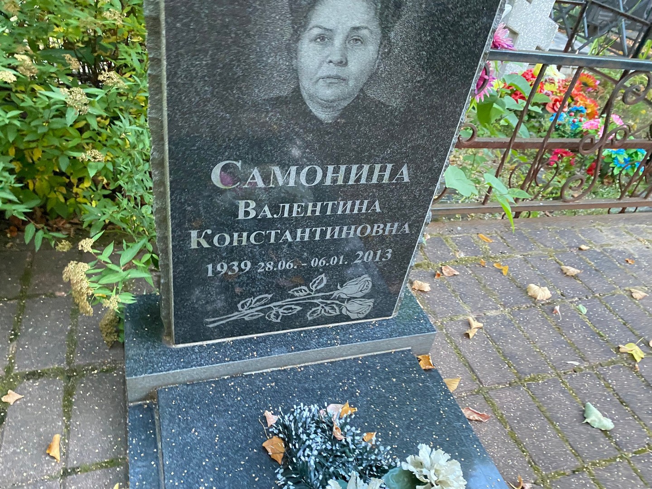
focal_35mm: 26
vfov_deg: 53.1
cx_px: 326
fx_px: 490
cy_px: 244
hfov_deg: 67.3
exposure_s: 1/40
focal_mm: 4.25
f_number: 1.8
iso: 640
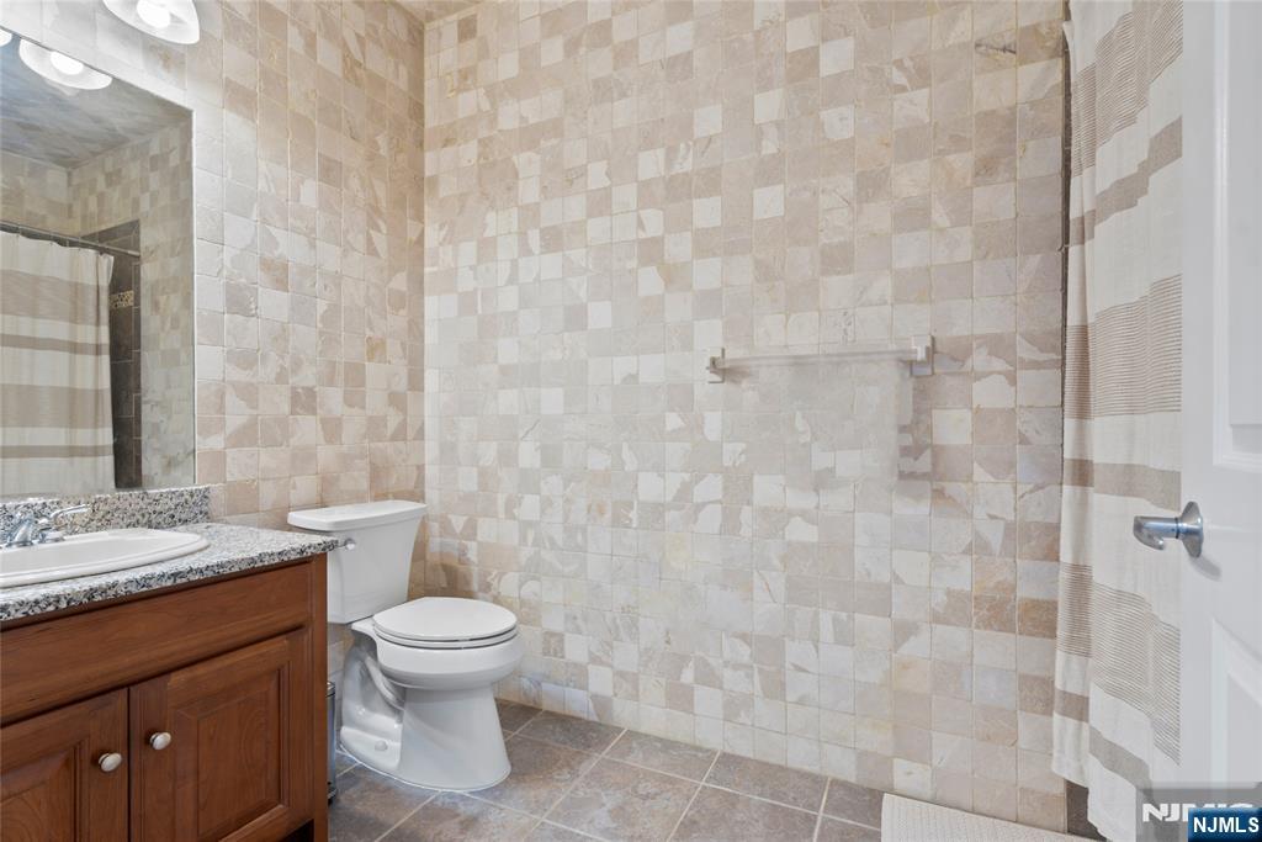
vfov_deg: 73.8
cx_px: 631
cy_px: 421
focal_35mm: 16
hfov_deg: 96.7
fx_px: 561
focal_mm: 16
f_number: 8
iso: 100
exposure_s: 1.6
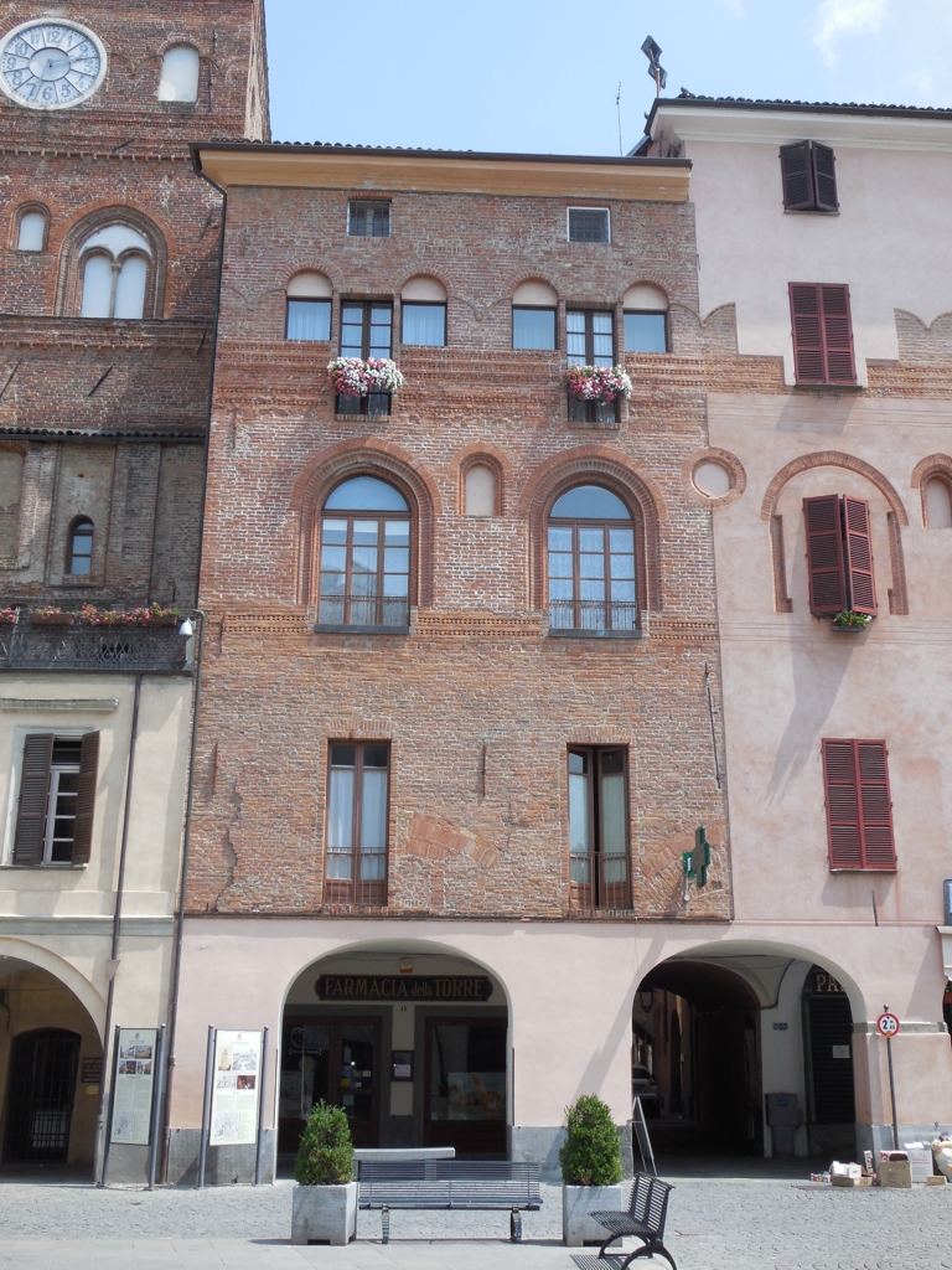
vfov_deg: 46.8
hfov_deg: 36.0
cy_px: 635
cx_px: 476
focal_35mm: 40
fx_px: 1467
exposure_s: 1/1000
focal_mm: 7.1
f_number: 3.6
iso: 125
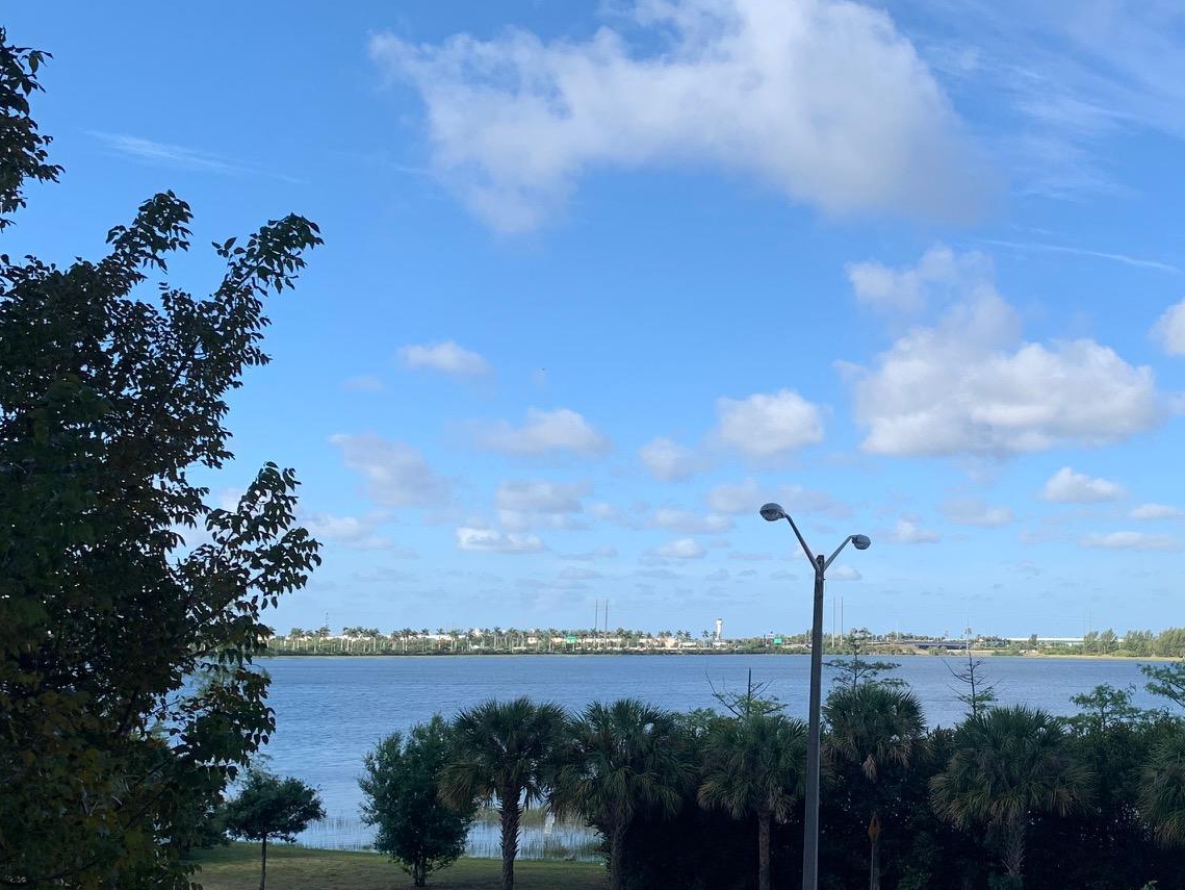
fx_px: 1575
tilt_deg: +2.6
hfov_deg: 39.9
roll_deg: -0.6
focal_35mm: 46
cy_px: 522
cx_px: 910
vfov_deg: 31.5
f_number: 1.8
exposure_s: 1/1992
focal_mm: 4.25
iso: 25
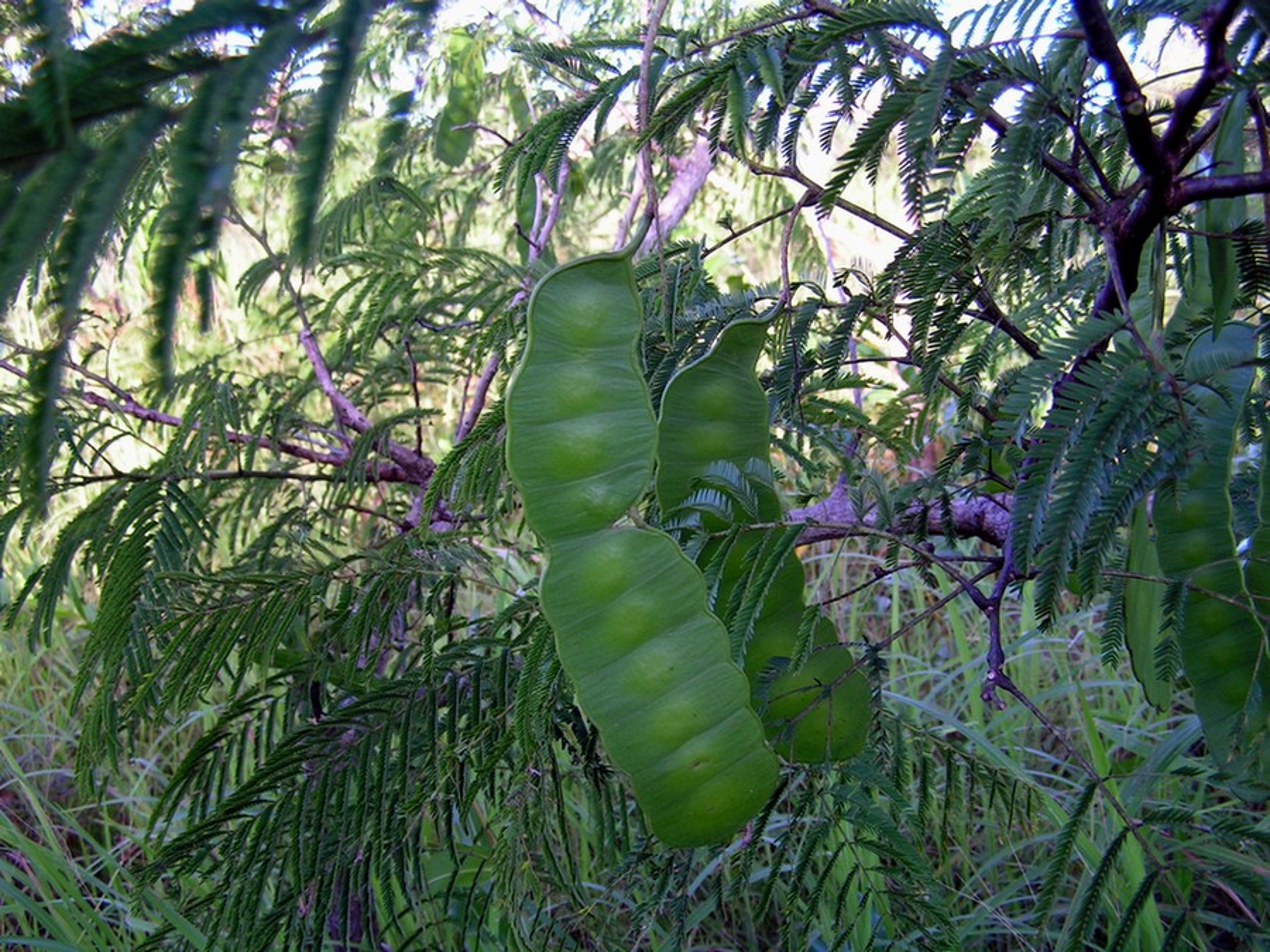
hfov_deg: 49.0
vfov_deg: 37.7
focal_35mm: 38
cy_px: 476
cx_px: 635
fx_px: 1394
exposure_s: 1/50
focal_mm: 6.3
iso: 50
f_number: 2.8
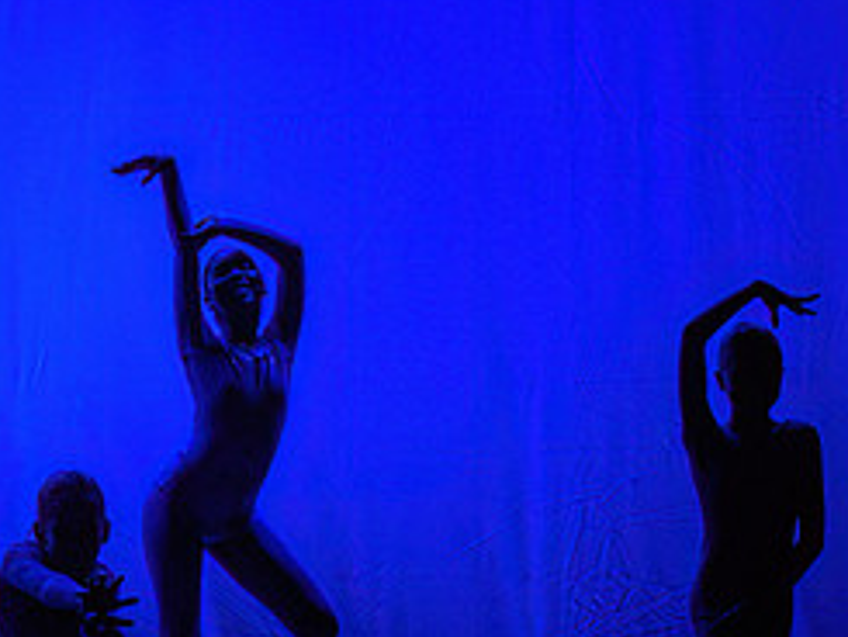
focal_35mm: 317
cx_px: -109
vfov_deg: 4.7
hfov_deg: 6.2
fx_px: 7769
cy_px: 407
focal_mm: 125
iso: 1600
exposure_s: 1/400
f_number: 2.8
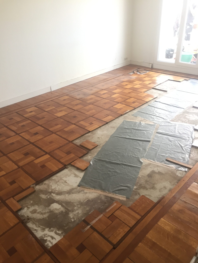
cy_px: 132
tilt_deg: -28.4
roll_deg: +2.2
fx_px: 221
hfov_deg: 48.2
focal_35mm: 29
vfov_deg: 61.7
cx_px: 99
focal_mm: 4.15
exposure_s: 1/33
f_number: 2.2
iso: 50
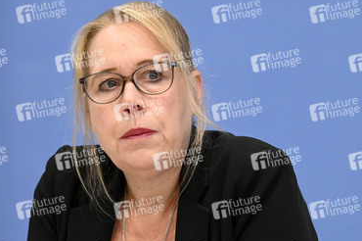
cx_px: 152
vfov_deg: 7.5
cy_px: 134
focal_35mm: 183
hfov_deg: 11.2
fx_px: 1838
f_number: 5.6
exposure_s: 1/500
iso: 4000
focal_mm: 150
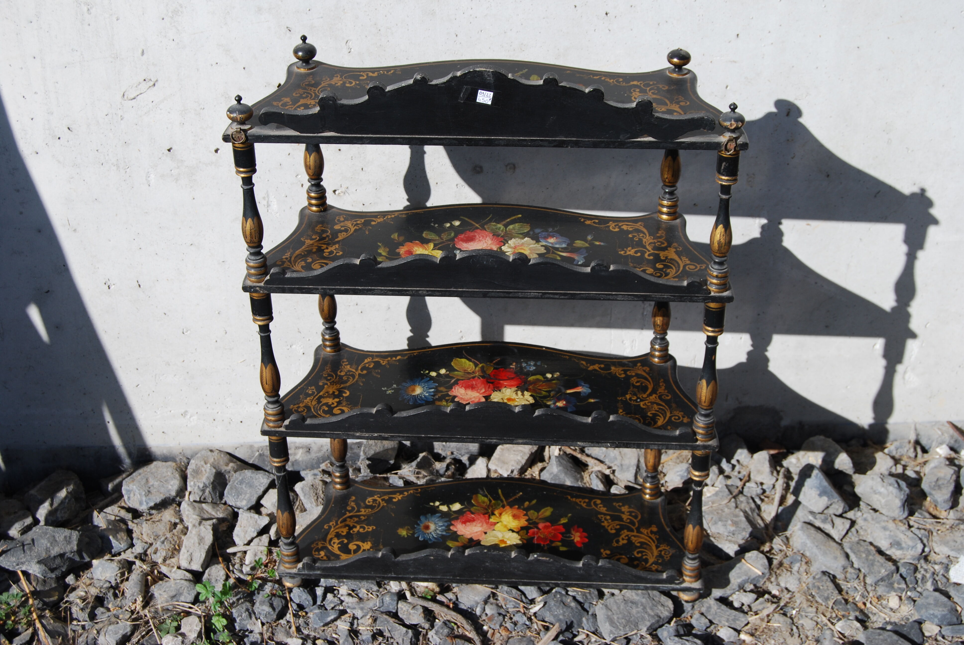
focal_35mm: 57
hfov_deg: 35.0
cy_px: 322
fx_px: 1528
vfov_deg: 23.8
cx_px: 482
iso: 100
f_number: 8
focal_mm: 38
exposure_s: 1/250
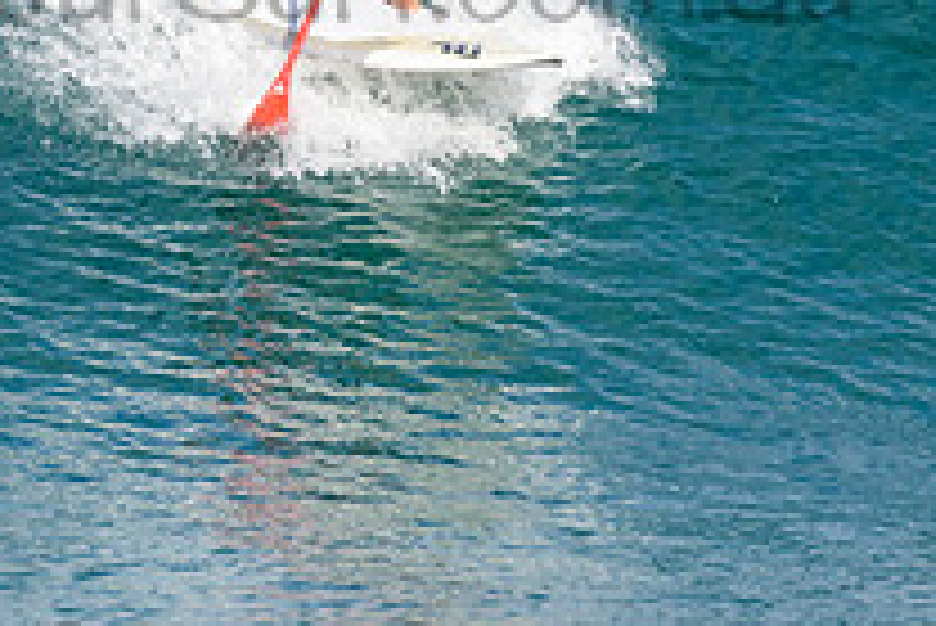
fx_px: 49979
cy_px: -83
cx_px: 378
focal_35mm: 1921
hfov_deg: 1.1
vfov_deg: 0.7
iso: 450
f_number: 5.6
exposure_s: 1/2000
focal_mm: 460
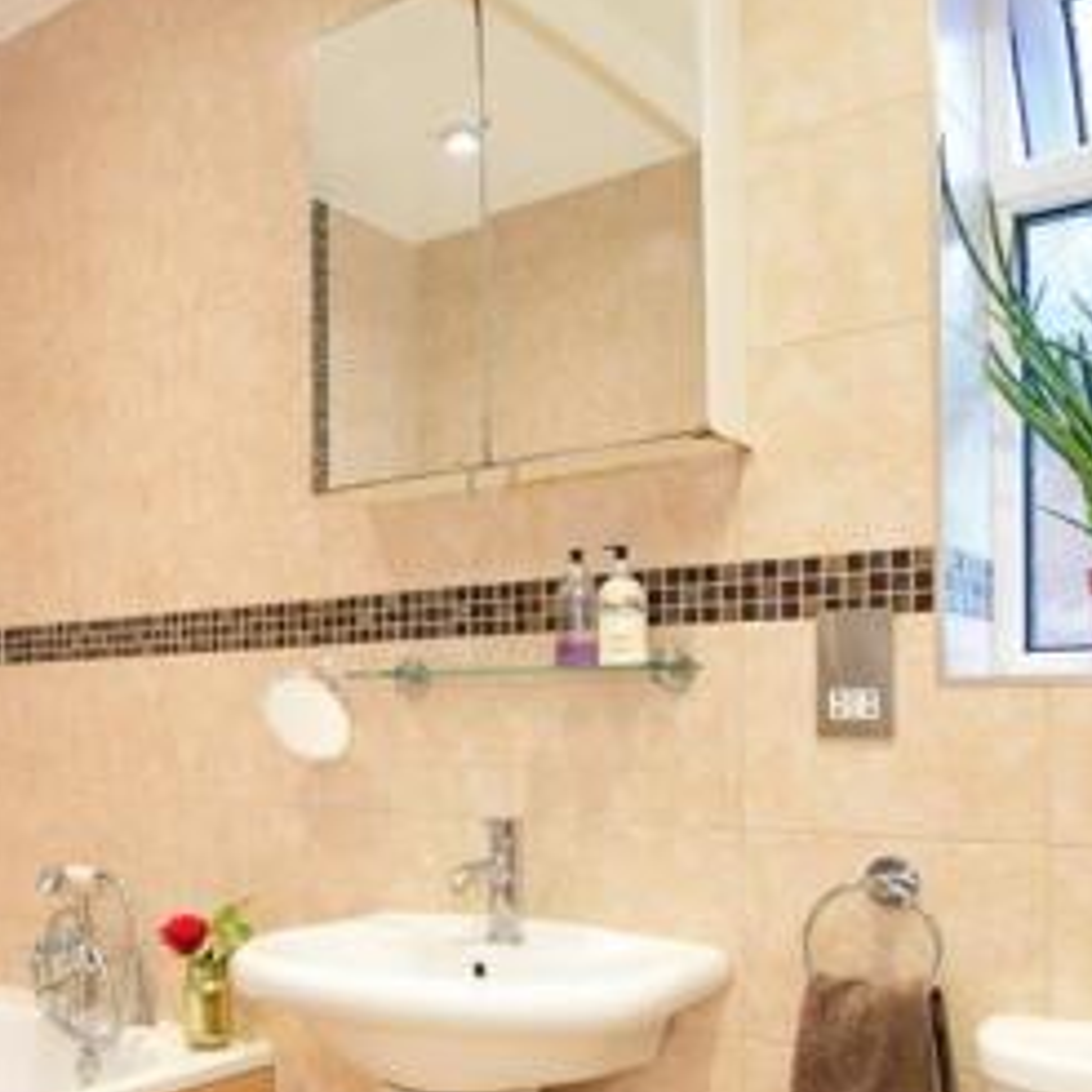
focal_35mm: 34
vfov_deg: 47.8
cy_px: 712
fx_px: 1213
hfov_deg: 46.8
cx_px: 284
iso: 500
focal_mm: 10
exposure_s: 1/8
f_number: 4.5
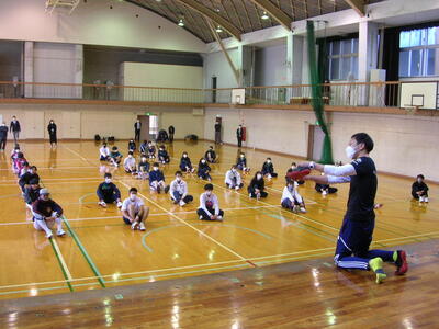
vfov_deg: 38.7
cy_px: 164
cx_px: 220
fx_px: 469
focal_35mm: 37
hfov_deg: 50.1
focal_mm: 6.2
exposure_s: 1/8.2
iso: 50
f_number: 2.9
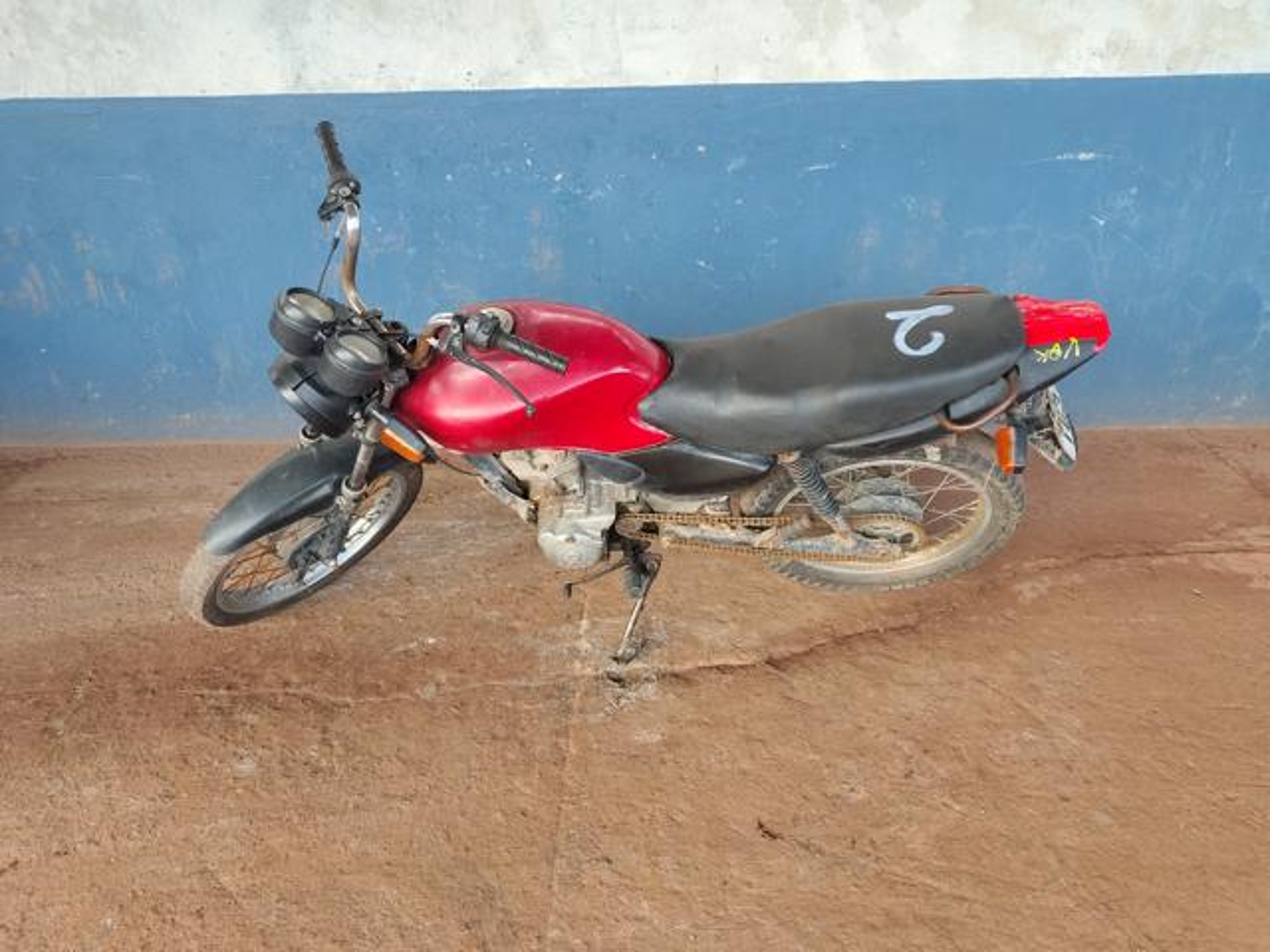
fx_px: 917
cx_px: 635
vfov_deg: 54.9
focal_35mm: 25
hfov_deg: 69.4
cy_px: 476
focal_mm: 4.71
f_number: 1.7
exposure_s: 1/113
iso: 182
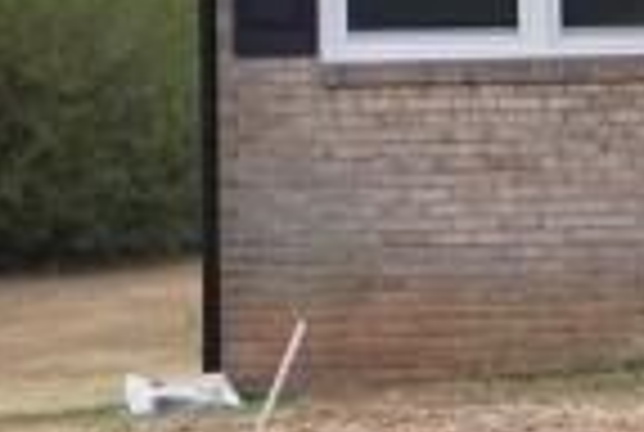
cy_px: -140
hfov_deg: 4.7
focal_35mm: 424
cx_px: 1626
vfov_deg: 3.3
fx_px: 7601
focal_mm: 50
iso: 125
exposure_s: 1/1250
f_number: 1.8
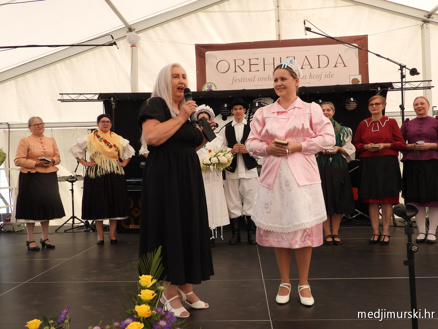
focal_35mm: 35
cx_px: 219
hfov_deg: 52.6
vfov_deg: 40.7
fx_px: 443
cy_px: 164
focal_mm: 6.3
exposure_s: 1/320
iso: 100
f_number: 3.2
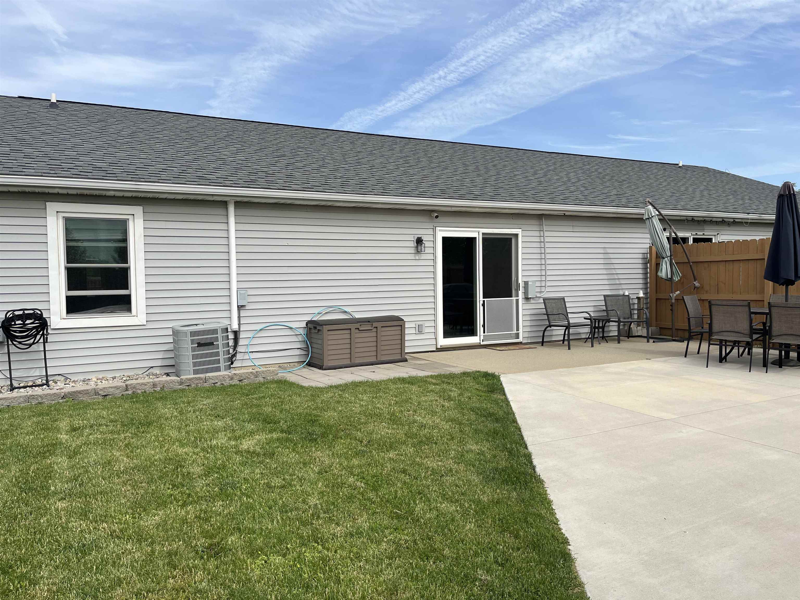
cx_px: 400
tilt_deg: -1.9
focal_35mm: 26
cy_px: 300
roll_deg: +1.0
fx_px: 601
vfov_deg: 53.1
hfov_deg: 67.3
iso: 50
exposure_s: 1/3135
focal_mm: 5.1
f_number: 1.6
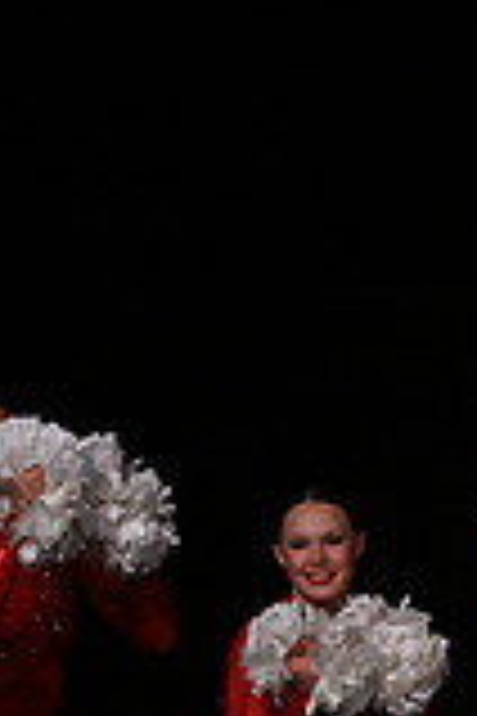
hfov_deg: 3.1
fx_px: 8724
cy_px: 642
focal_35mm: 439
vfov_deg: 4.7
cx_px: 1197
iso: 6400
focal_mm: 120
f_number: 4
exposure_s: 1/1000
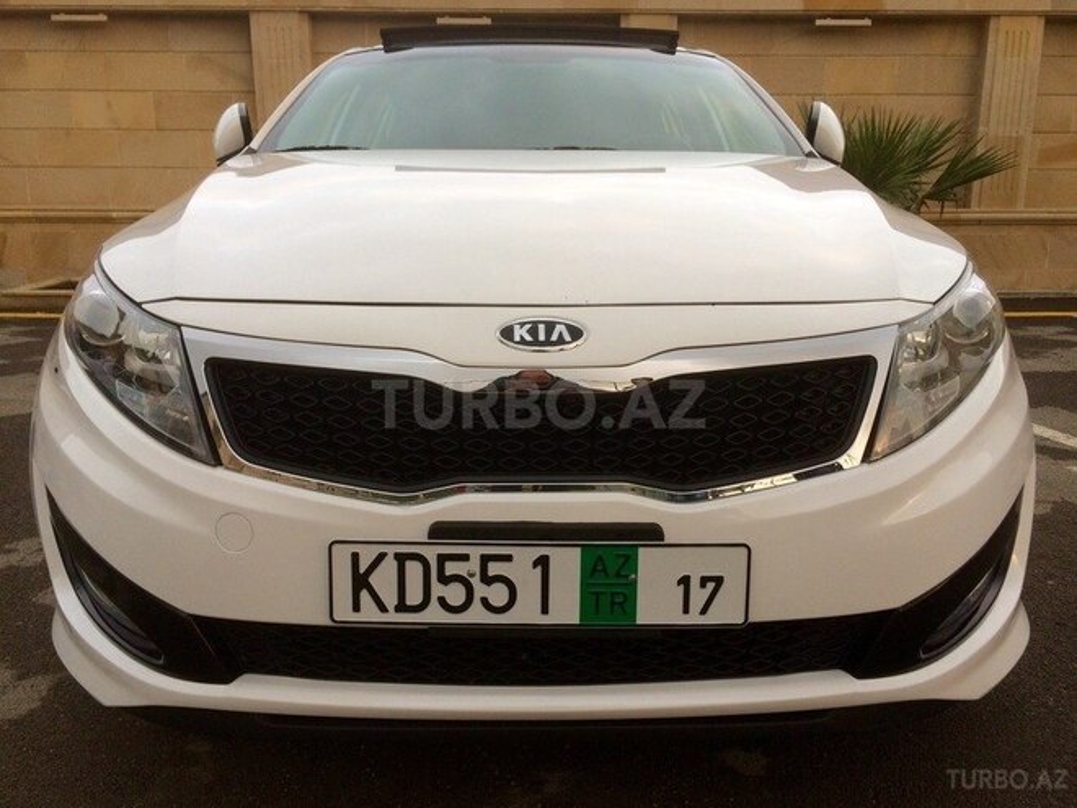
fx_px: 902
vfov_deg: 48.2
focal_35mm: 29
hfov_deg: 61.7
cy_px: 404
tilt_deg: -14.2
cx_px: 538
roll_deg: -0.4
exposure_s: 1/120
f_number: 2.2
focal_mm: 4.15
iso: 50
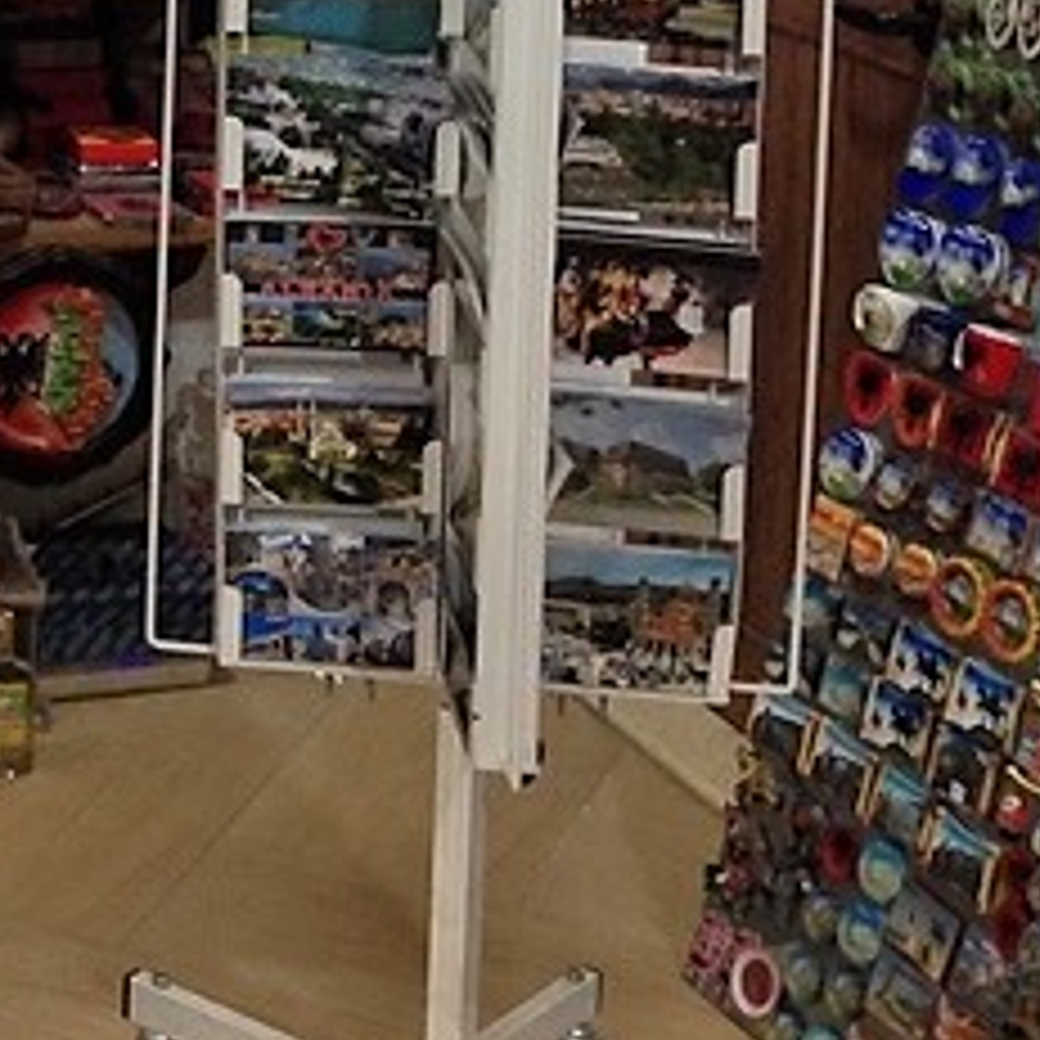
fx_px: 3433
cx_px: -702
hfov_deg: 15.3
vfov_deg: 16.4
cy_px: -288
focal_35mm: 101
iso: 125
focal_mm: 4.12
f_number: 2.4
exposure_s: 1/20
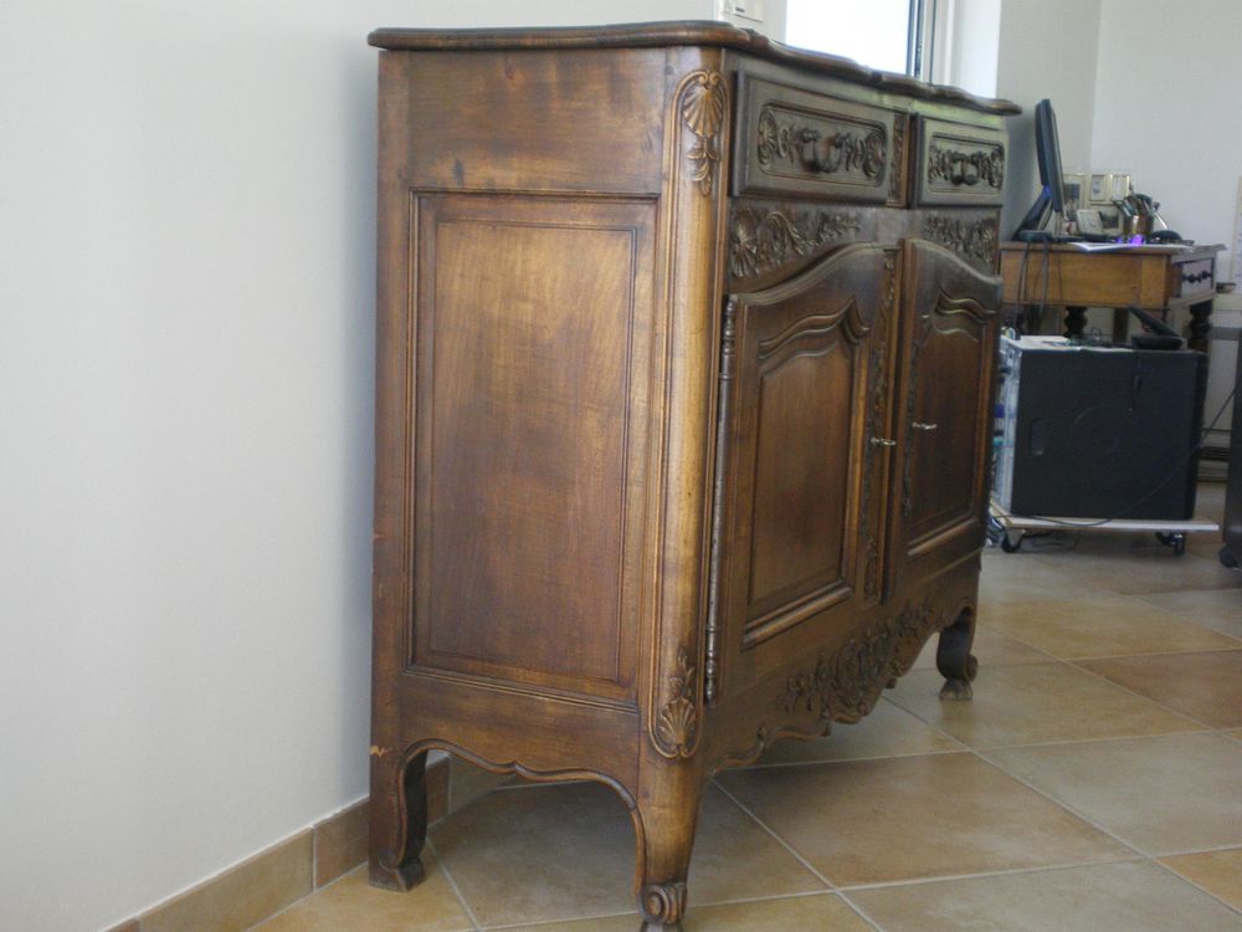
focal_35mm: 48
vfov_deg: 30.3
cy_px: 466
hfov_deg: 39.7
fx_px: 1722
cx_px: 621
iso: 250
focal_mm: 8.4
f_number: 3.7
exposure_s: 1/50
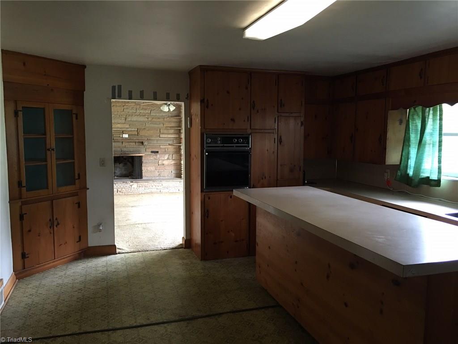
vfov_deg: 48.2
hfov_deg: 61.7
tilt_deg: -5.0
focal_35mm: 29
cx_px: 229
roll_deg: +0.1
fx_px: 384
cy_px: 172
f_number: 2.2
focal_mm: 4.15
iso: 100
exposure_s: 1/8
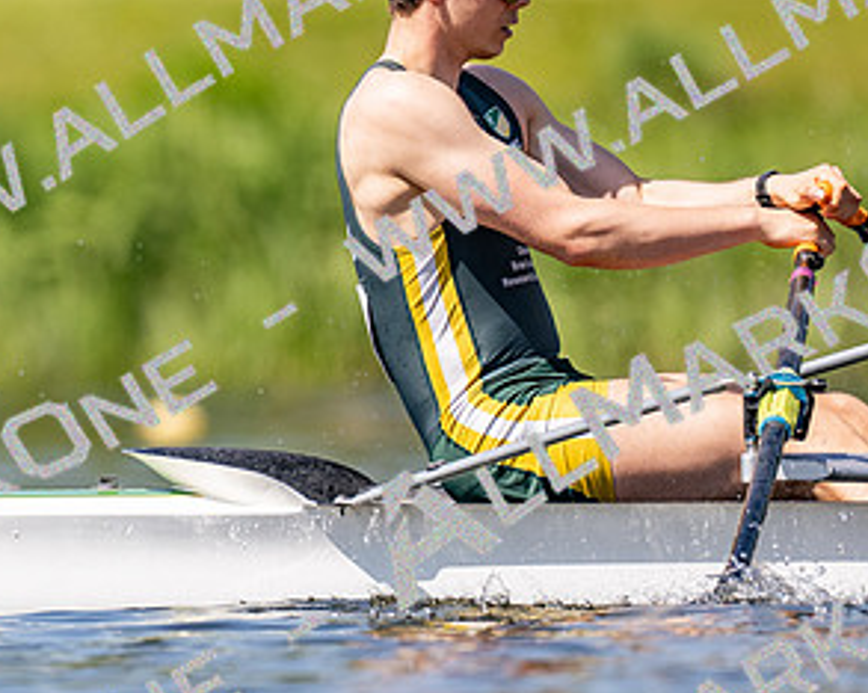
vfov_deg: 0.9
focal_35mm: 1671
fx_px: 42898
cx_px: 127
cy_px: 332
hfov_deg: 1.2
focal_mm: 600
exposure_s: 1/2500
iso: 250
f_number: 4
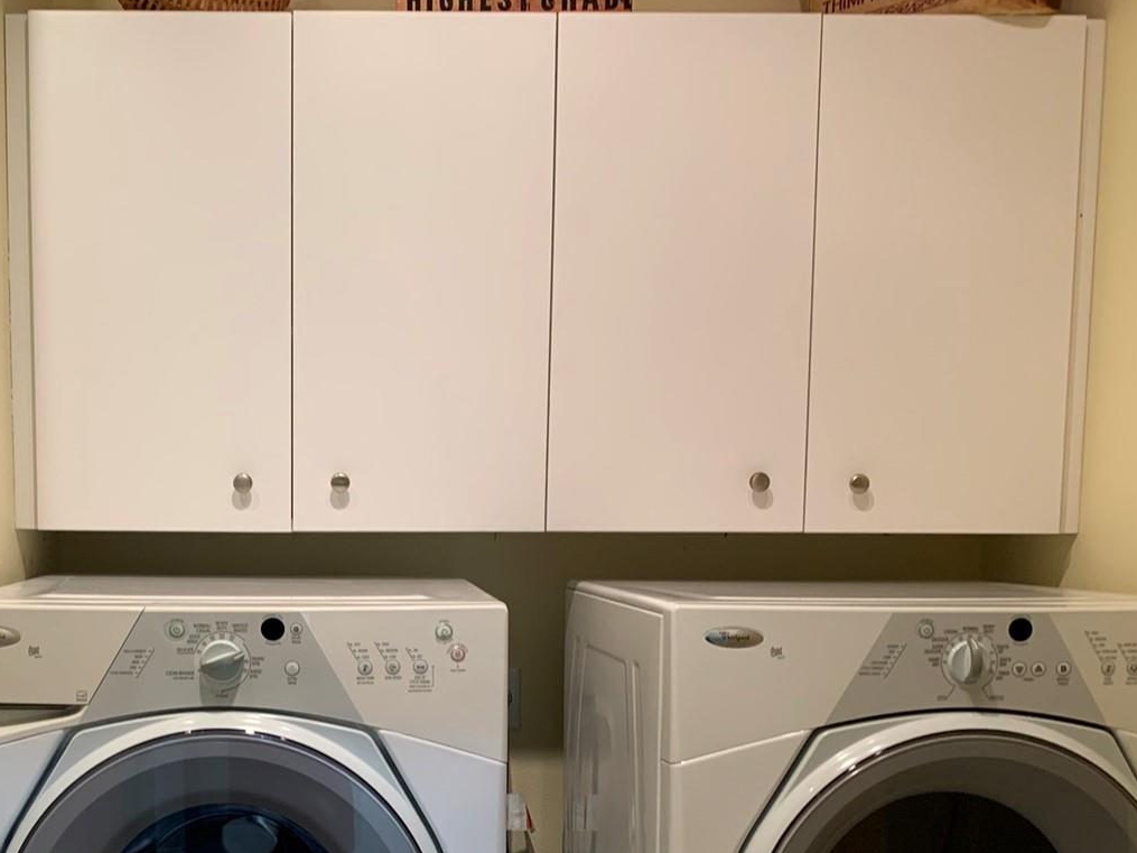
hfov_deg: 45.0
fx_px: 1347
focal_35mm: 41
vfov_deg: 34.4
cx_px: 361
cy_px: 640
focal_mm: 4.25
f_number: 1.8
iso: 100
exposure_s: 1/60
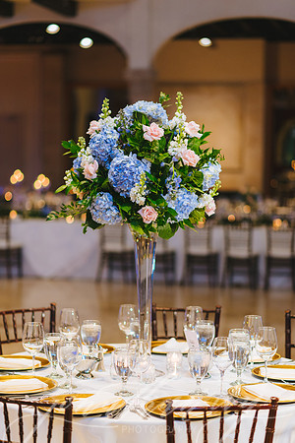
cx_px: 148
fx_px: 1045
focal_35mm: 85
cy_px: 222
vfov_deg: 23.9
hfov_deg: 16.1
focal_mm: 85
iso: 800
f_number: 2
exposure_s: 1/125
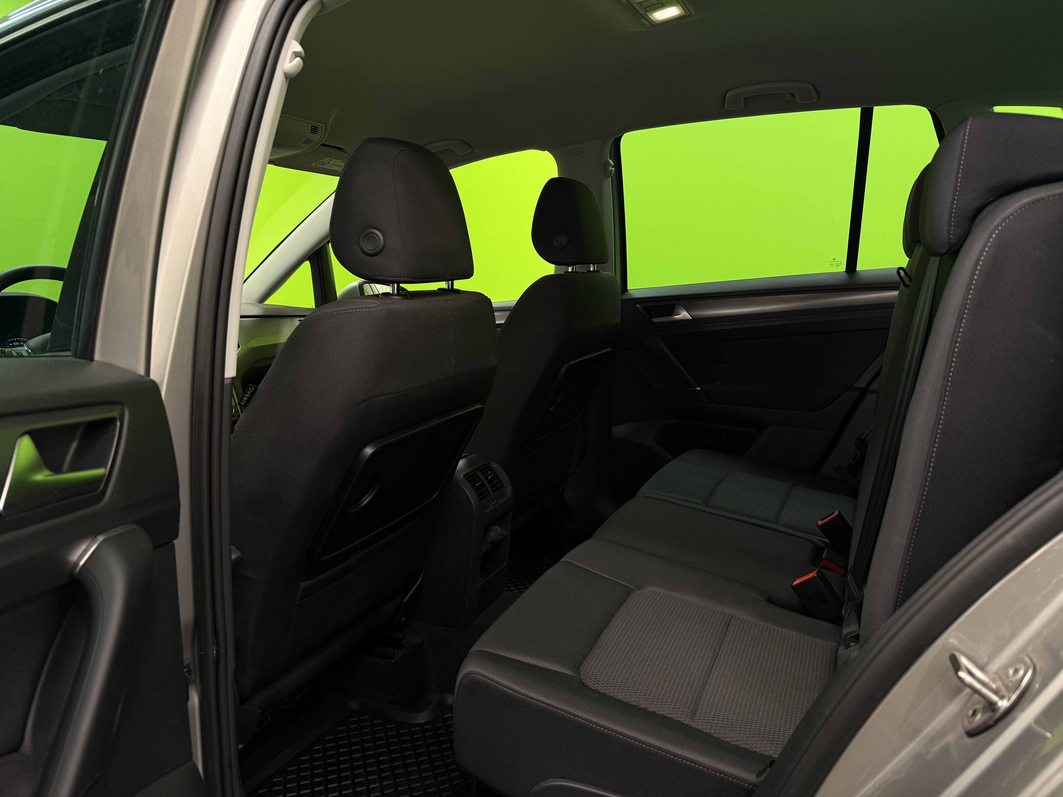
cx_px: 532
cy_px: 398
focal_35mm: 24
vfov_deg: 56.8
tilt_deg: -9.0
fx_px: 737
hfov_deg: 71.6
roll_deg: +3.1
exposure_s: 1/50
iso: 160
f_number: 1.78
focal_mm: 6.76
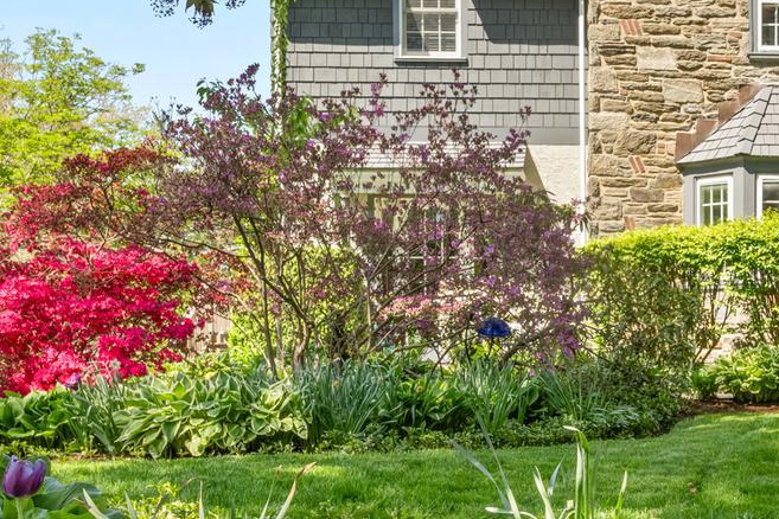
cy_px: 361
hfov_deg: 34.9
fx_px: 1180
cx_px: 664
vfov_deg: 24.6
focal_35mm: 55
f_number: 8
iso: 640
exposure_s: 1/400
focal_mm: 17.5
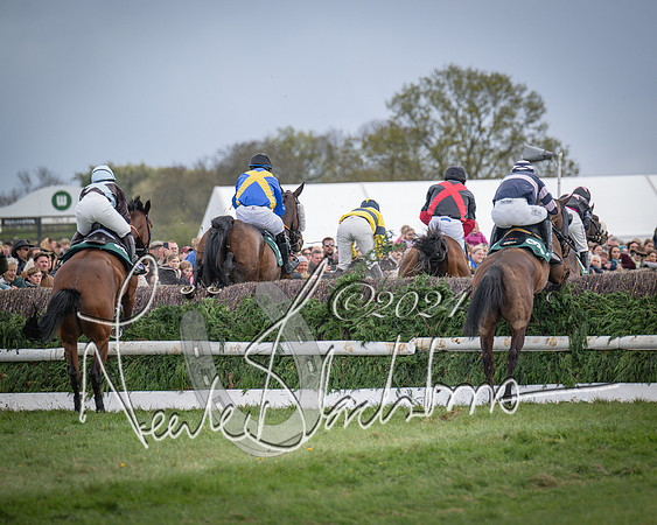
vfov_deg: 4.8
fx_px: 6246
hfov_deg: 6.0
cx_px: 382
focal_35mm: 321
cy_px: 263
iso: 800
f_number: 5
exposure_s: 1/1600
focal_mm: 280
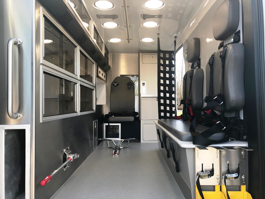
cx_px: 132
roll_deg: -1.4
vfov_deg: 49.7
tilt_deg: +2.2
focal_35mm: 28
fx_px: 214
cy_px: 100
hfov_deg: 63.4
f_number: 1.8
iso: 20
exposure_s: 1/141
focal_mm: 3.99
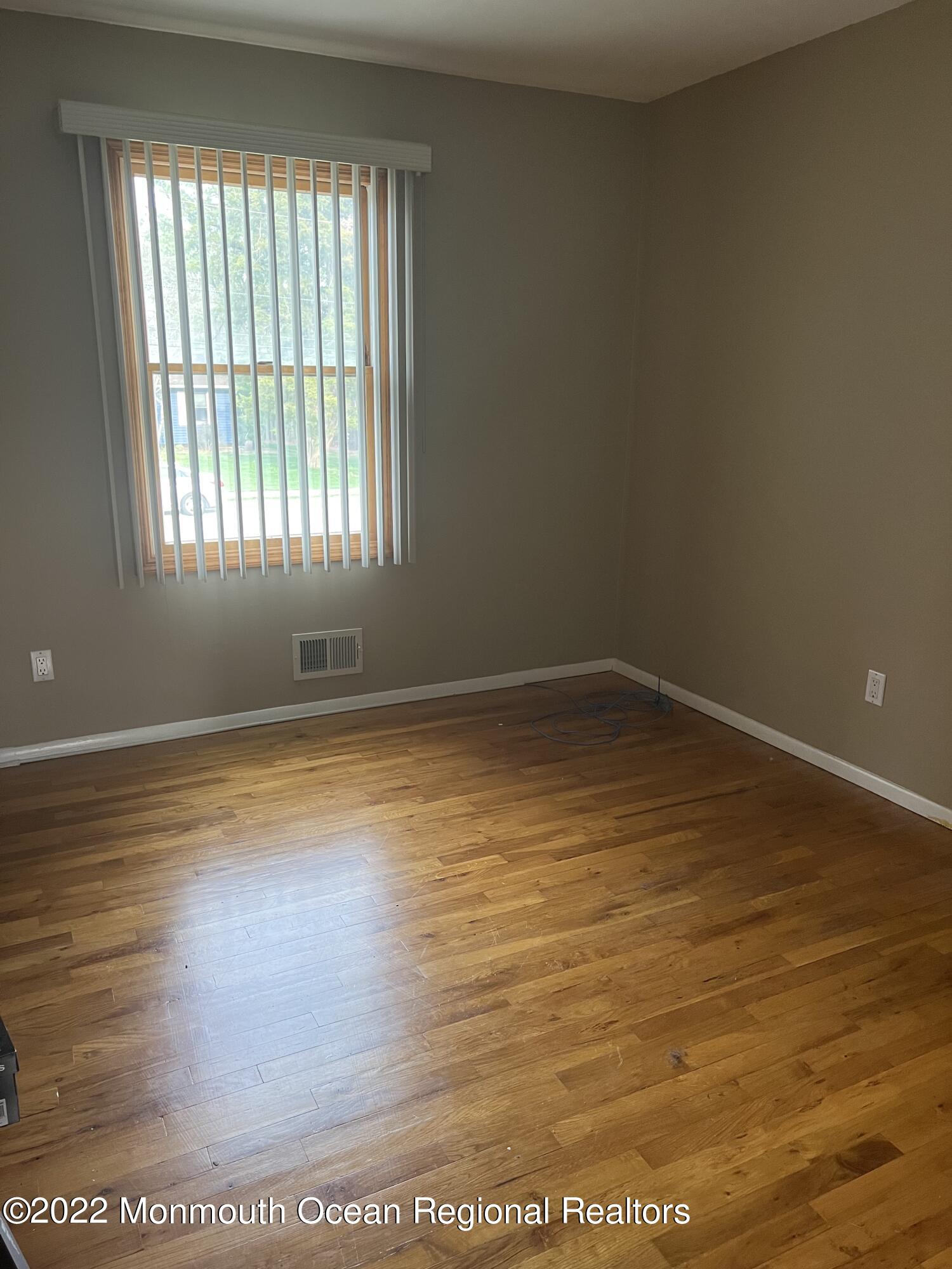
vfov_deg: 67.3
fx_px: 953
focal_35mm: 26
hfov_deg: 53.1
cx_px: 476
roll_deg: -0.8
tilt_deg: -15.2
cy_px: 634
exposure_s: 1/60
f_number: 1.5
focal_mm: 5.7
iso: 200
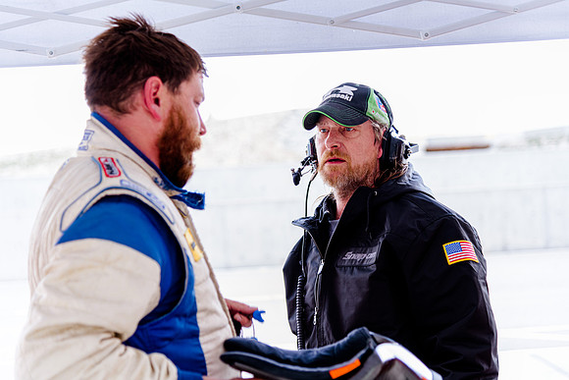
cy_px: 190
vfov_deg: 17.5
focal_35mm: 78
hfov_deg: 26.0
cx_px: 284
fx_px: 1233
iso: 125
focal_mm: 78
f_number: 4
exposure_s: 1/60
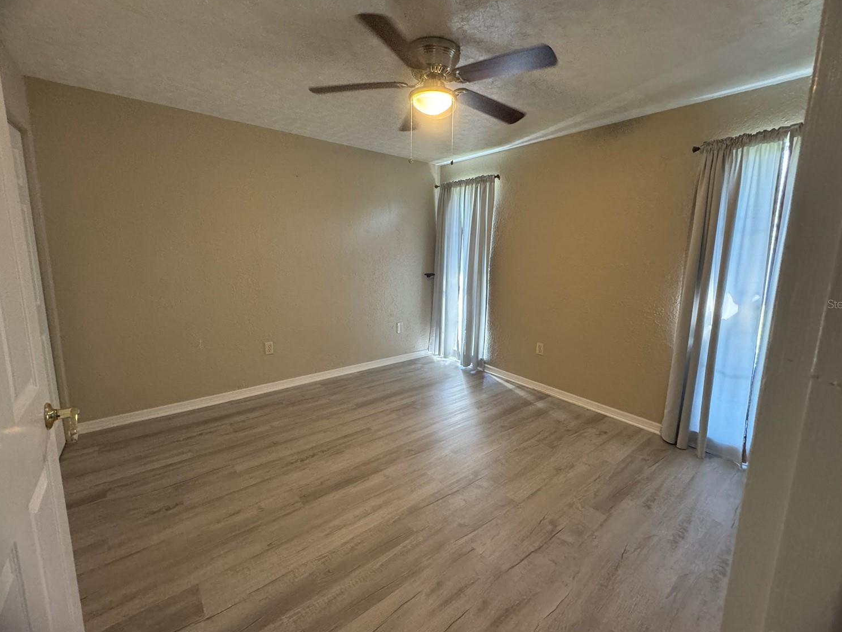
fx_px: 365
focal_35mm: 15
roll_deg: -1.4
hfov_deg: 98.2
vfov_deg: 81.7
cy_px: 304
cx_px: 430
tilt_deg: -8.9
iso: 400
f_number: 2.2
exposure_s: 1/60
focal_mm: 2.22
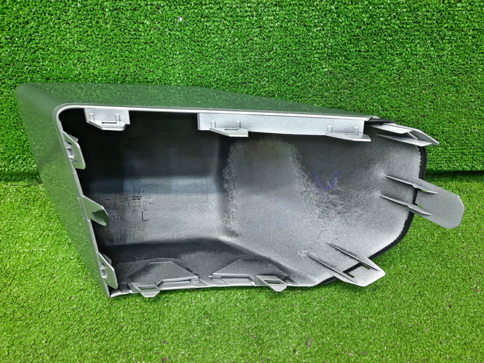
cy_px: 182
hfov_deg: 69.4
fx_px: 350
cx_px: 242
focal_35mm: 25
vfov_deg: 54.9
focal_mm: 4.6
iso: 147
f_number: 2
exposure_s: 1/50
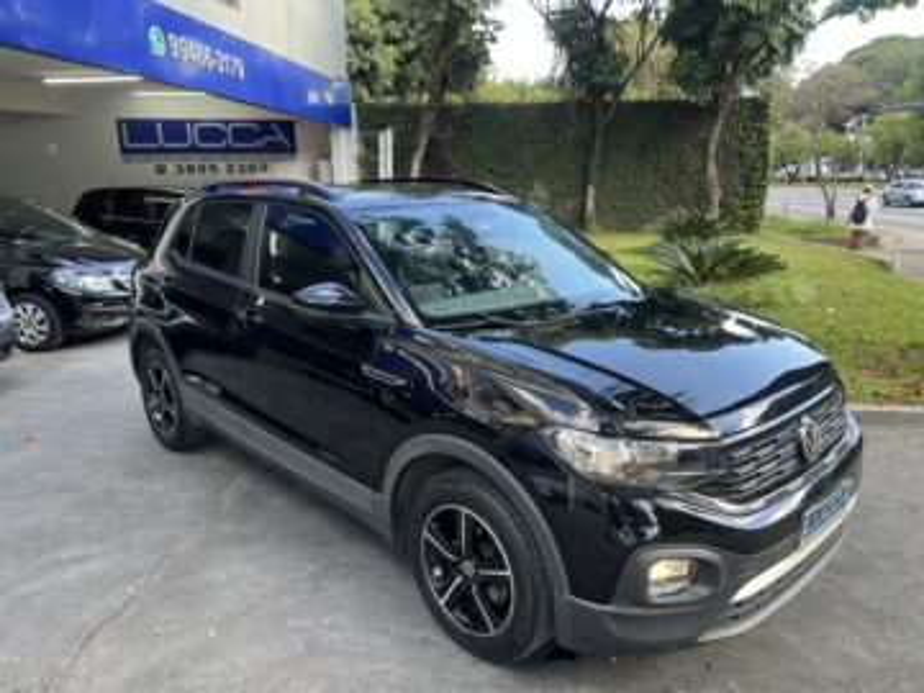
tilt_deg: -13.0
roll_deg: +2.5
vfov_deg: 53.1
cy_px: 346
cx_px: 462
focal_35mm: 26
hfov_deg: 67.3
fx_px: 694
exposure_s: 1/120
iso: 40
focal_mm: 5.7
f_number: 1.5
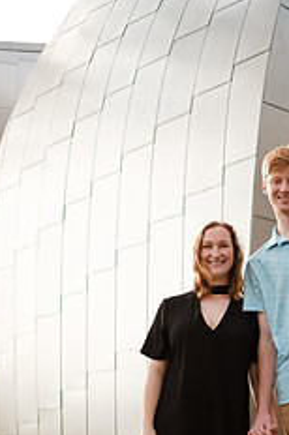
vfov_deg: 29.5
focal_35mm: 68
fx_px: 821
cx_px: 229
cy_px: 296
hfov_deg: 19.8
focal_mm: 23
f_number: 2
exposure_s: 1/2000
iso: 400
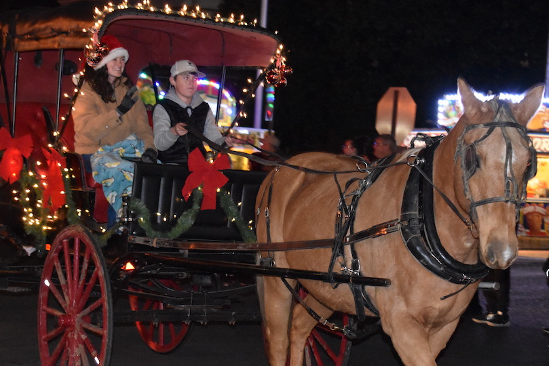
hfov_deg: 22.9
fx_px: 1358
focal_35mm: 89
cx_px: 269
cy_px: 215
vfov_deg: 15.4
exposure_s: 1/60
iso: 6400
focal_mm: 48
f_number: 5.3
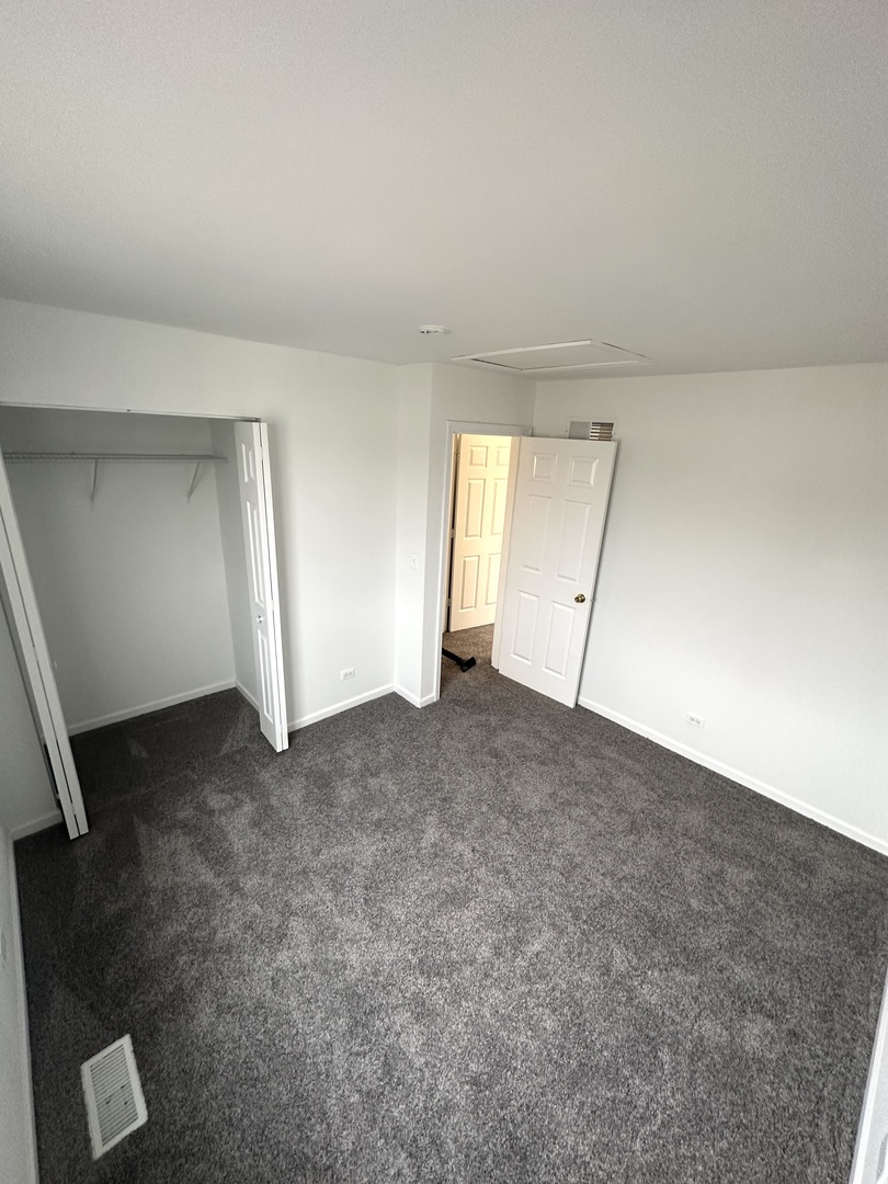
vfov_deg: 102.1
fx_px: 479
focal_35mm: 14
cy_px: 592
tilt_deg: -18.6
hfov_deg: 85.7
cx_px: 444
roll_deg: -0.7
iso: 200
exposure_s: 1/60
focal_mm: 2.22
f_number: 2.2
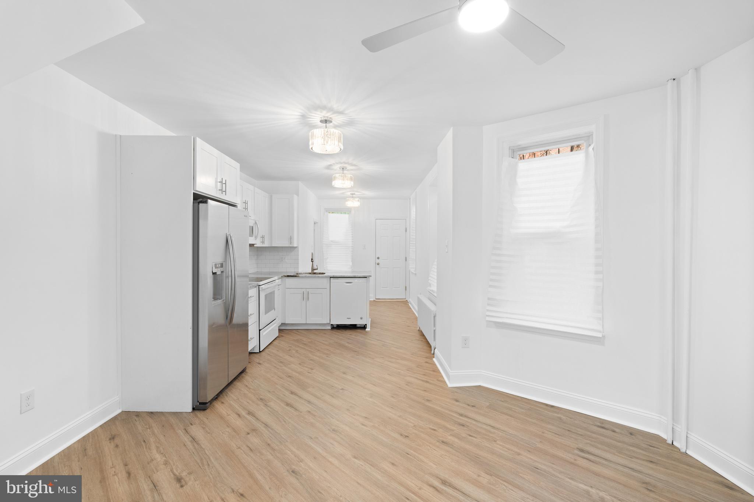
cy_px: 251
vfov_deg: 73.7
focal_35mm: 16
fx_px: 335
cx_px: 377
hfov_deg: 96.7
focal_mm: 16
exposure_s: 1/8
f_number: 5.6
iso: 640
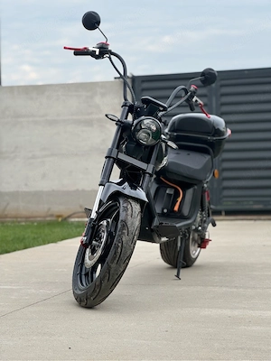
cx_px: 136
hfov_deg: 19.1
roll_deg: +0.9
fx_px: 804
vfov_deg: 25.3
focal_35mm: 77
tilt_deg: -0.1
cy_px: 180
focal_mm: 9
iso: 25
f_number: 2.8
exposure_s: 1/112
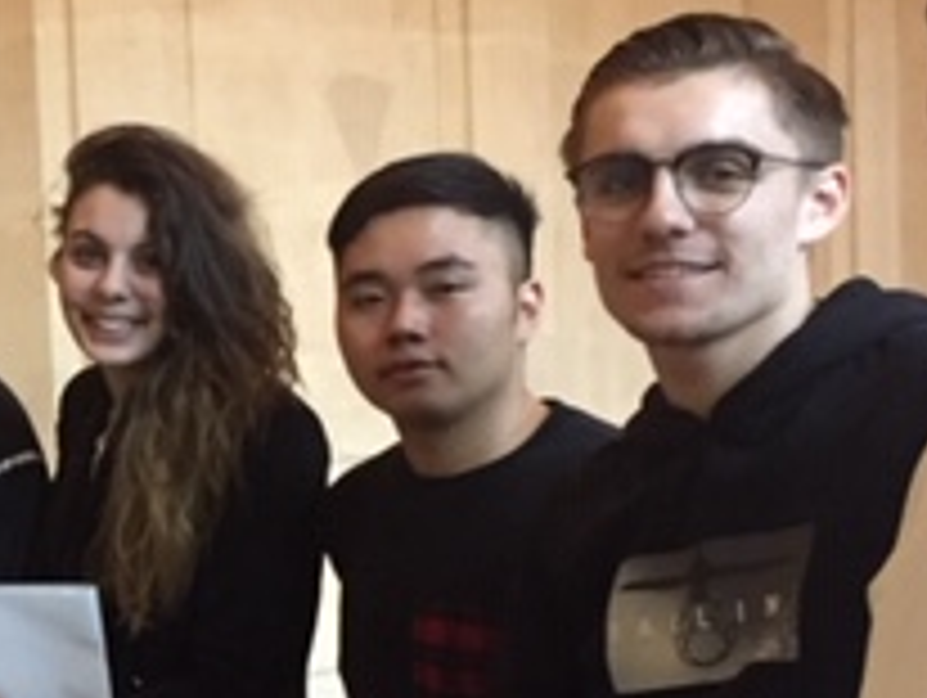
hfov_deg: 20.0
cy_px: 590
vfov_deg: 16.3
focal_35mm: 90
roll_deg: +3.5
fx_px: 2413
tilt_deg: -5.1
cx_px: -270
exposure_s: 1/17
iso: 320
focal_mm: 4.15
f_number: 2.2
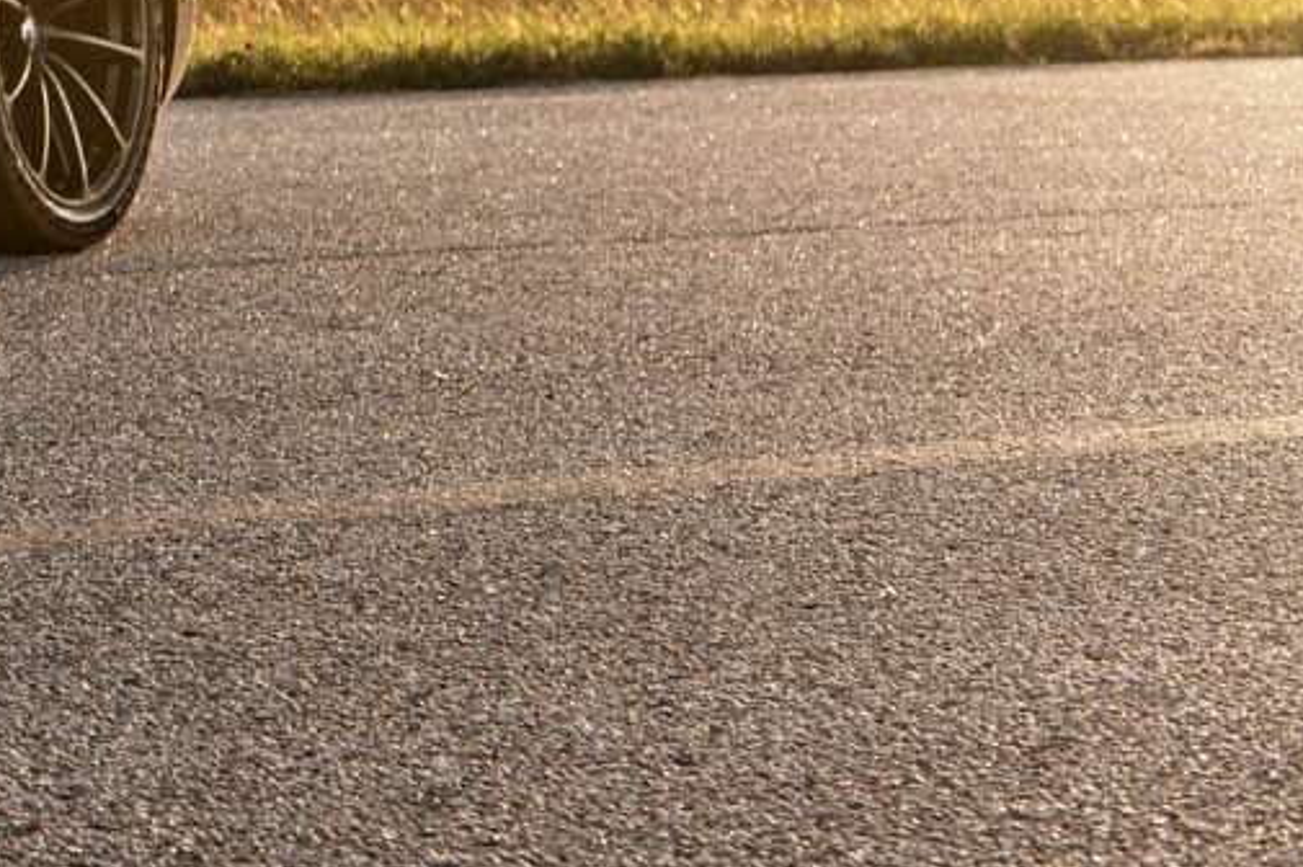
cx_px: -1148
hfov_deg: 10.9
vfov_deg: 7.7
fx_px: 6330
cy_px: -513
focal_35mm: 175
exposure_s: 1/100
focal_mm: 46
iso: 64
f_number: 5
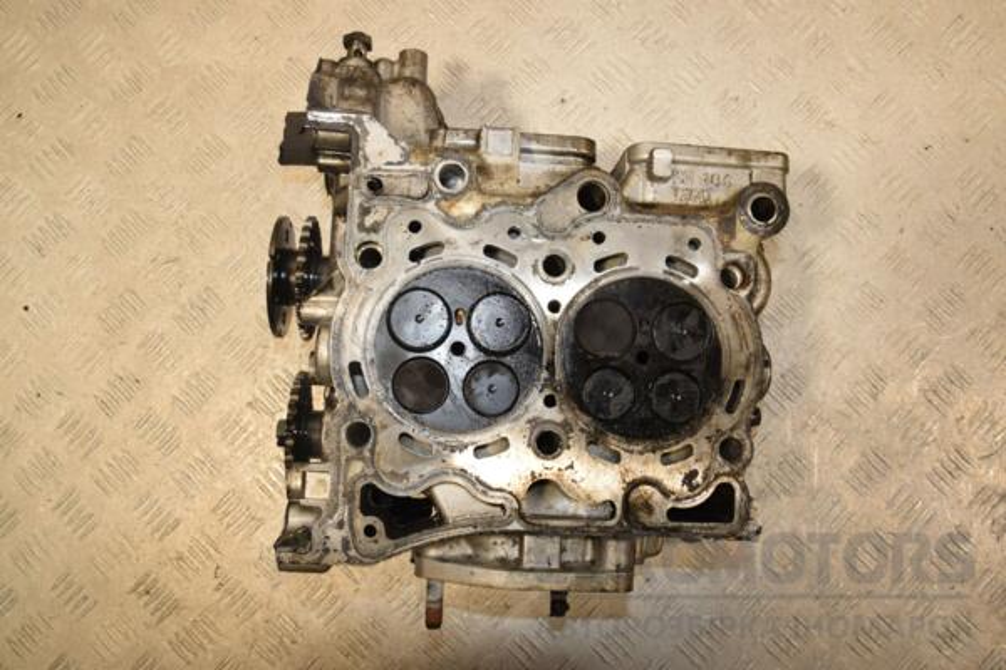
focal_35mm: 32
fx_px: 880
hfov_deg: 59.5
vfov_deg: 41.7
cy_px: 335
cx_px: 503
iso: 800
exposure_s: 1/200
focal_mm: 21
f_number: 9
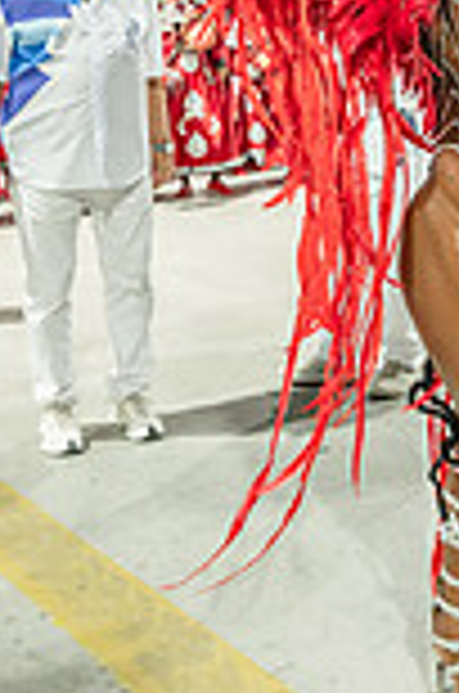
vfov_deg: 32.0
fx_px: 1153
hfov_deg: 21.7
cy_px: 86
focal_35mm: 60
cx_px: 457
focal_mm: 20.5
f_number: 4
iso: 2200
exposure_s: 1/320
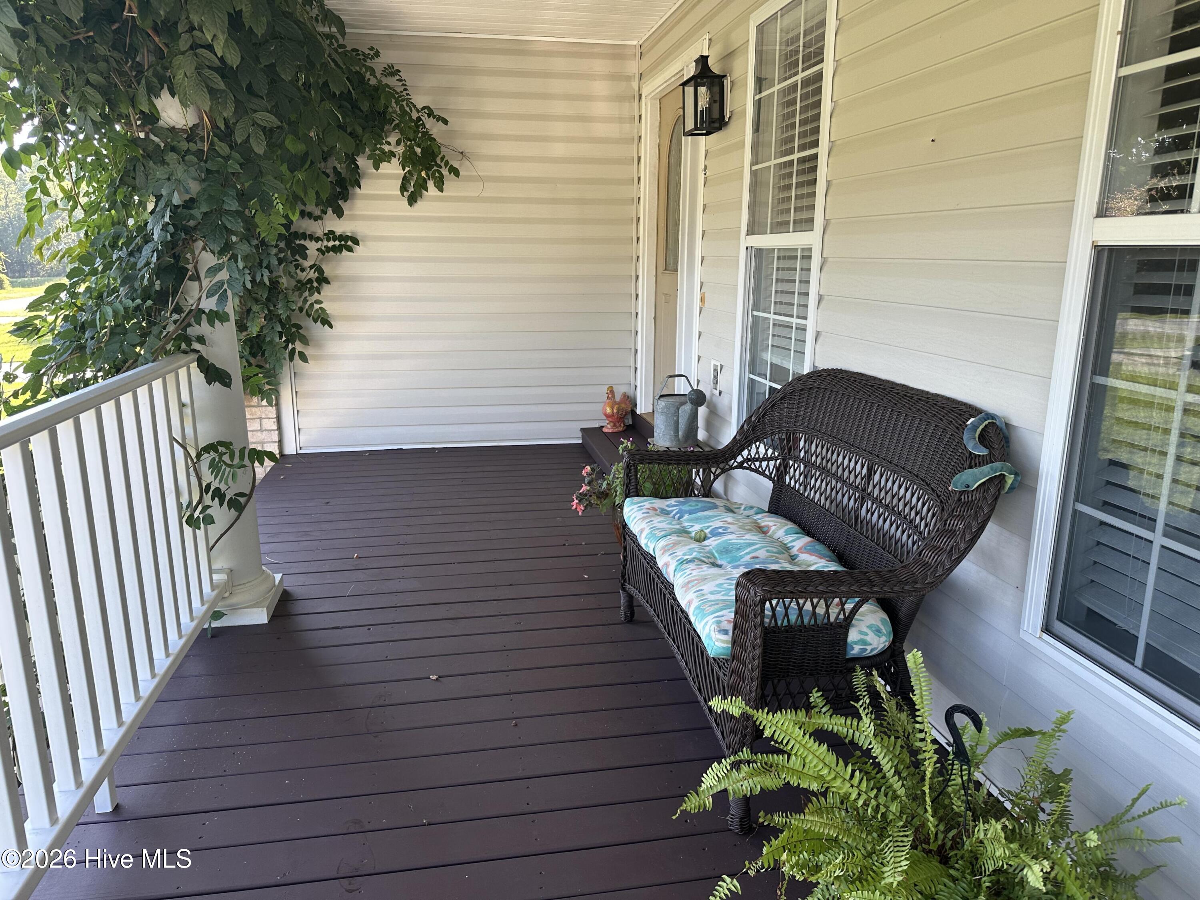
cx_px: 600
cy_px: 450
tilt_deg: -11.0
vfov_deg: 56.8
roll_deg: +0.2
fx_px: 832
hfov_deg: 71.6
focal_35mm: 24
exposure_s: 1/227
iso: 64
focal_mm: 6.86
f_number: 1.78
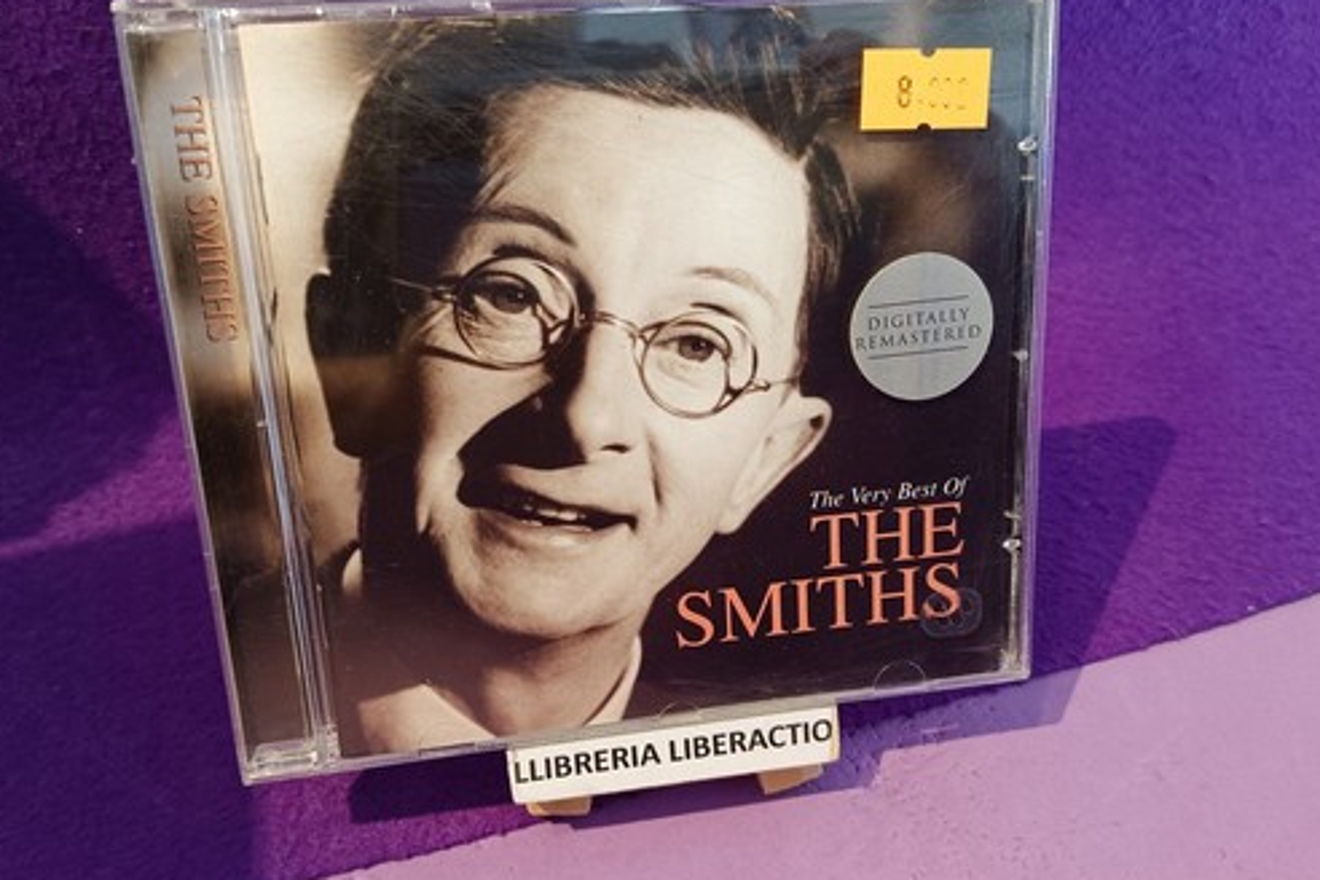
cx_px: 644
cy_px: 435
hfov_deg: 65.5
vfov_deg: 46.4
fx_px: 1027
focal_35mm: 28
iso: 1241
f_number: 1.8
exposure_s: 1/50
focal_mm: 3.96
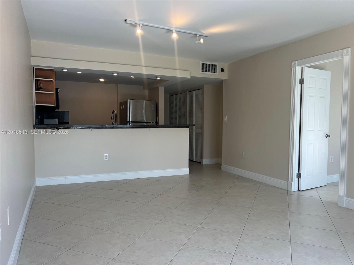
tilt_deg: -3.6
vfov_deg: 53.1
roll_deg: -0.1
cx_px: 177
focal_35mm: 26
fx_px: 266
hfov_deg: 67.3
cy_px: 132
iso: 50
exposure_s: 1/438
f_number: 1.5
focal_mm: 5.7
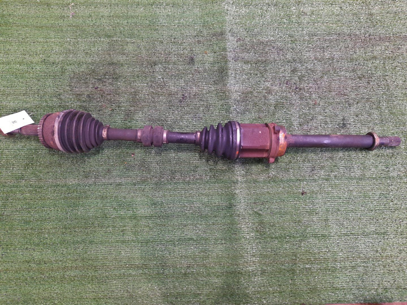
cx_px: 204
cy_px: 152
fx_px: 294
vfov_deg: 54.9
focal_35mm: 25
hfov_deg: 69.4
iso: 425
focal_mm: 4.6
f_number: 2
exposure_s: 1/25
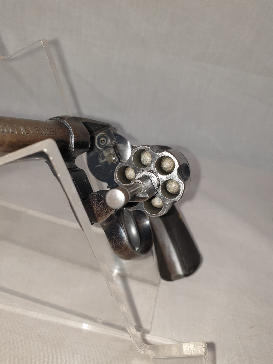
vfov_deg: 65.3
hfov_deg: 51.3
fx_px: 284
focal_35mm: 27
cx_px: 132
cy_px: 185
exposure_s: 1/180
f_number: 2.4
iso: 50
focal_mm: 4.3
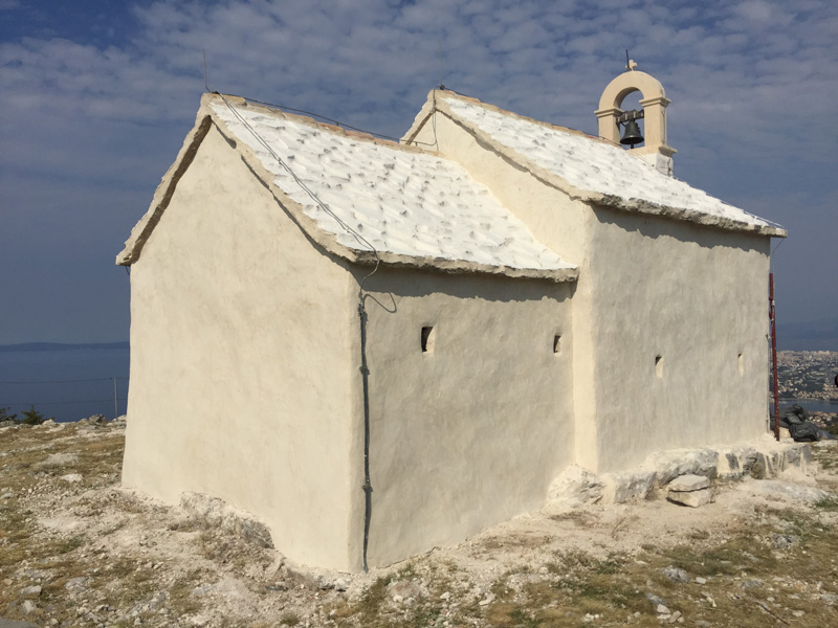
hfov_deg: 61.7
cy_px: 314
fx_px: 702
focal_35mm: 29
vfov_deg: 48.2
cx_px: 419
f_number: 2.2
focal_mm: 4.15
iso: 32
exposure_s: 1/7937
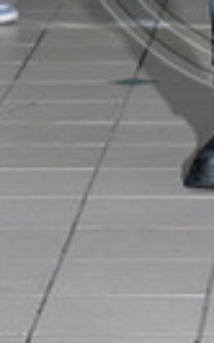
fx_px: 3615
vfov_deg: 5.4
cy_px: -157
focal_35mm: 387
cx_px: 309
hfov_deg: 3.4
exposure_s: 1/125
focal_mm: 112
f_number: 5.6
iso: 1250
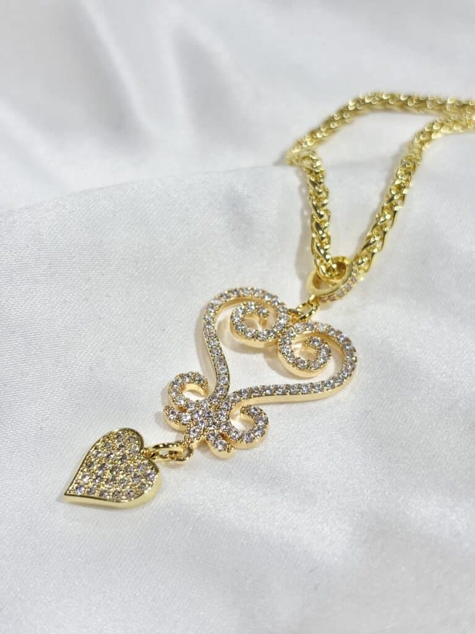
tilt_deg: -31.5
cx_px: 238
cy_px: 317
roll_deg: +5.2
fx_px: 951
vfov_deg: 36.8
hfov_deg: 28.0
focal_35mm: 52
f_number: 1.6
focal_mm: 5.96
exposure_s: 1/313
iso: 32
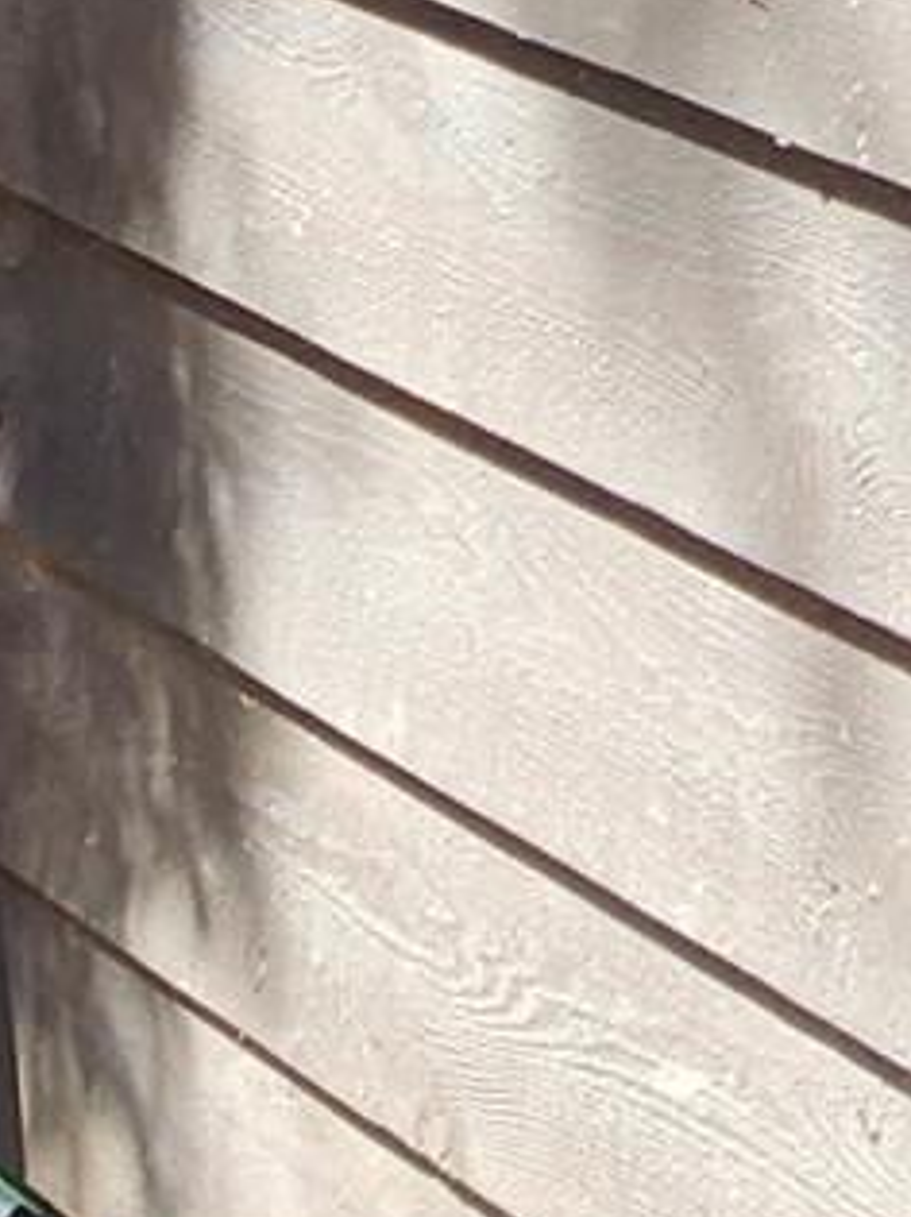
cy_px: -1449
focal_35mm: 95
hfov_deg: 13.0
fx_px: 3336
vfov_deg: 15.1
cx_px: 1969
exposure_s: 1/222
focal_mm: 2.2
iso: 50
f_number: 2.2
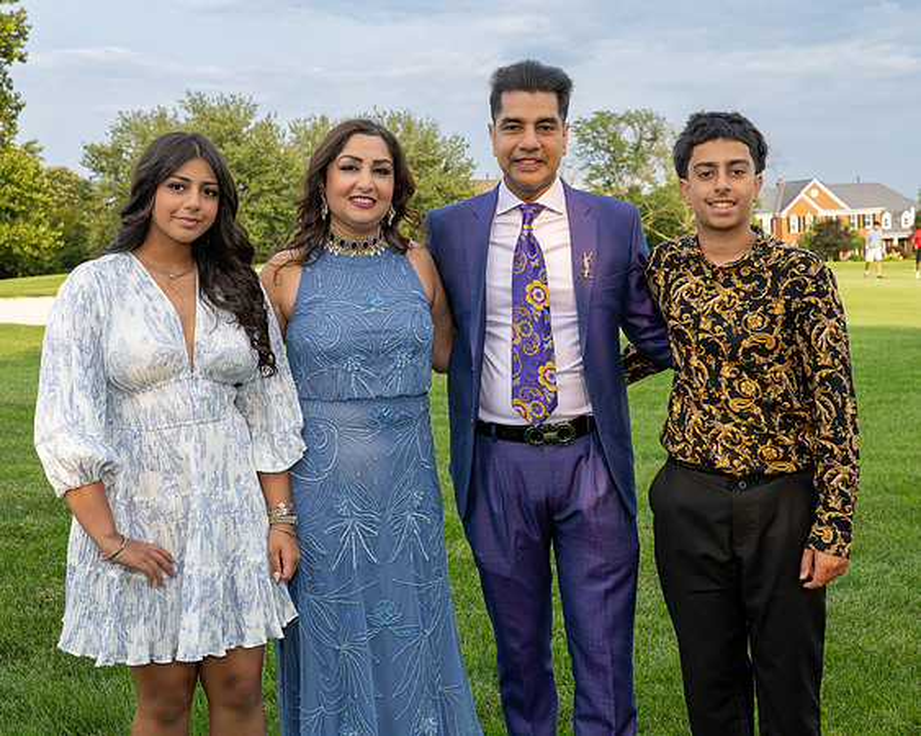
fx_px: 1291
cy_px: 329
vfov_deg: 31.8
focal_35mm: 47
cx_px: 475
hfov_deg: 39.3
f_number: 7.1
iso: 320
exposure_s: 1/250
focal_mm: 38
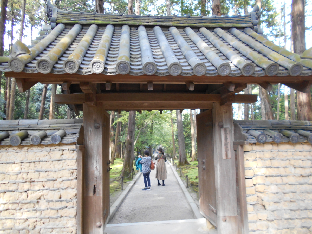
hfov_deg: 67.3
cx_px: 156
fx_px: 234
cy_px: 117
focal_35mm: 26
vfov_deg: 53.1
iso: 160
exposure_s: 1/30
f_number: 3.2
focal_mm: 4.6
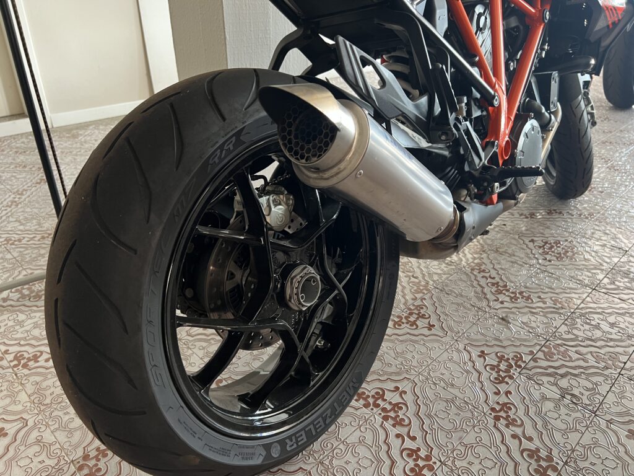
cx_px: 317
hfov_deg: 67.3
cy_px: 238
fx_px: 476
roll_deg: -0.3
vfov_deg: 53.1
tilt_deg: -29.0
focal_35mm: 26
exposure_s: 1/60
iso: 160
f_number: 1.5
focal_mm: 5.7
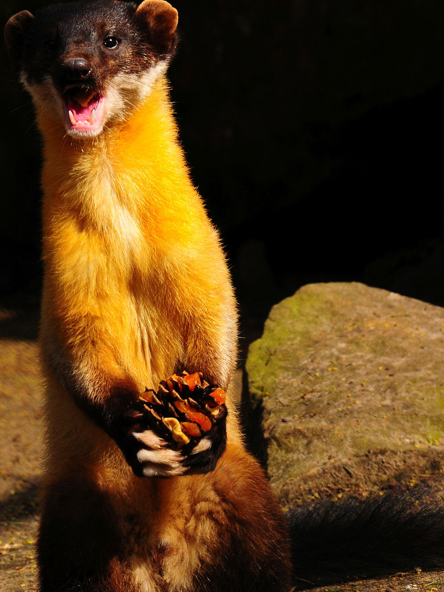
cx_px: 190
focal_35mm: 387
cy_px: 320
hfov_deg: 3.8
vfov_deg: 5.1
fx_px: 6614
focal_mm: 195
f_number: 11
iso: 640
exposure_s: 1/500
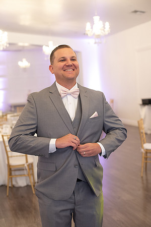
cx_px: 76
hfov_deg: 27.0
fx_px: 315
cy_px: 114
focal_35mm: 50
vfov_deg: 39.6
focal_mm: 50
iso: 1600
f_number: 2.8
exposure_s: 1/250
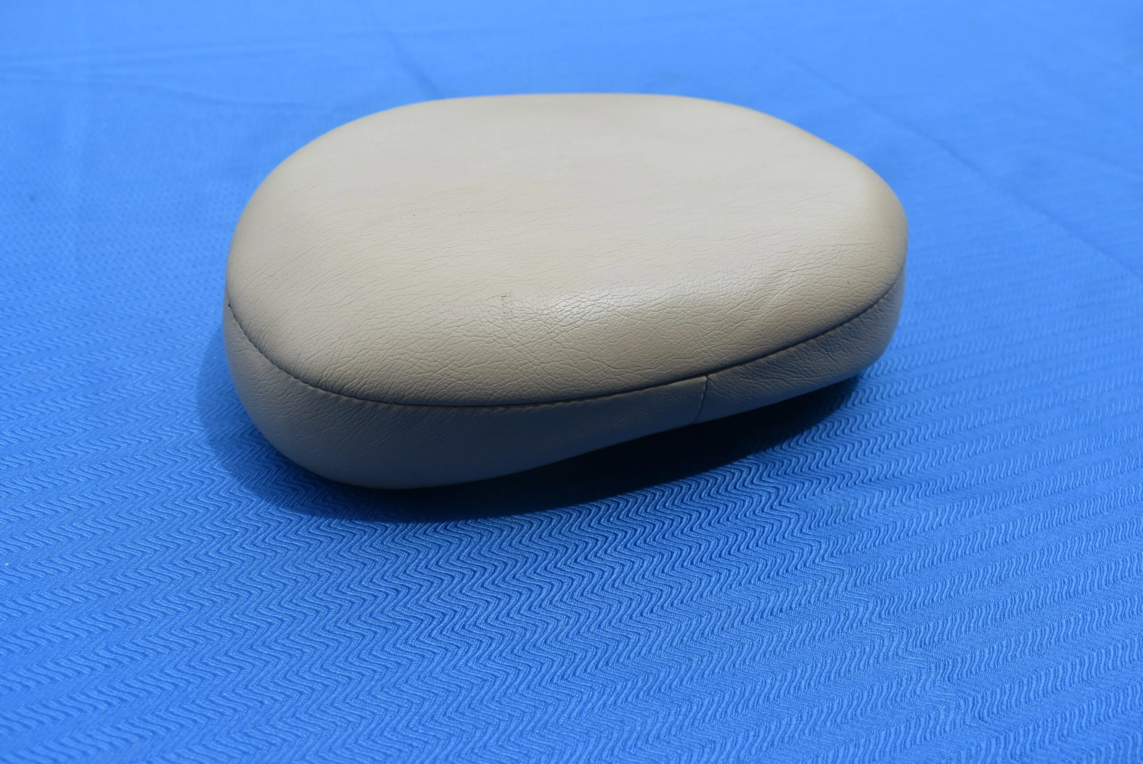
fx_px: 1096
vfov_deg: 38.4
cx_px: 572
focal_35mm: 34
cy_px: 382
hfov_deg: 55.1
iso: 200
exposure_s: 1/500
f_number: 8
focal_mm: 23
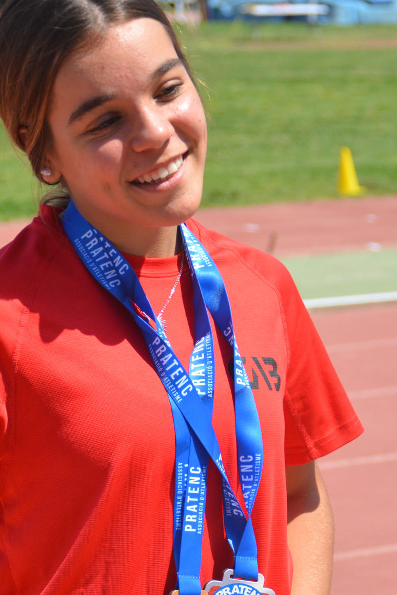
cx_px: 119
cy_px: 434
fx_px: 2713
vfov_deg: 12.5
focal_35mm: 164
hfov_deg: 8.4
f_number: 6.3
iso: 400
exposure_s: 1/1600
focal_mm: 62
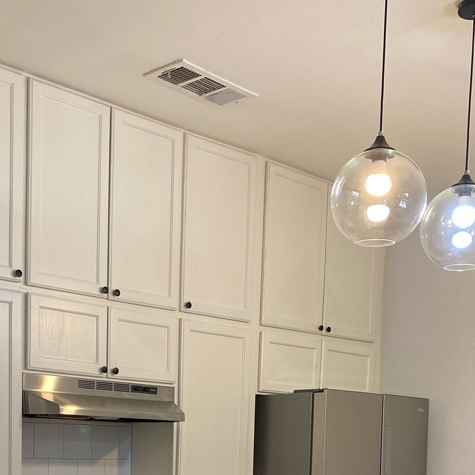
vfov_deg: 27.8
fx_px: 869
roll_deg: -2.0
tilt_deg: -2.5
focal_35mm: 56
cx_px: 187
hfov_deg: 30.5
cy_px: 526
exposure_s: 1/60
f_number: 1.8
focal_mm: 4.25
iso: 100
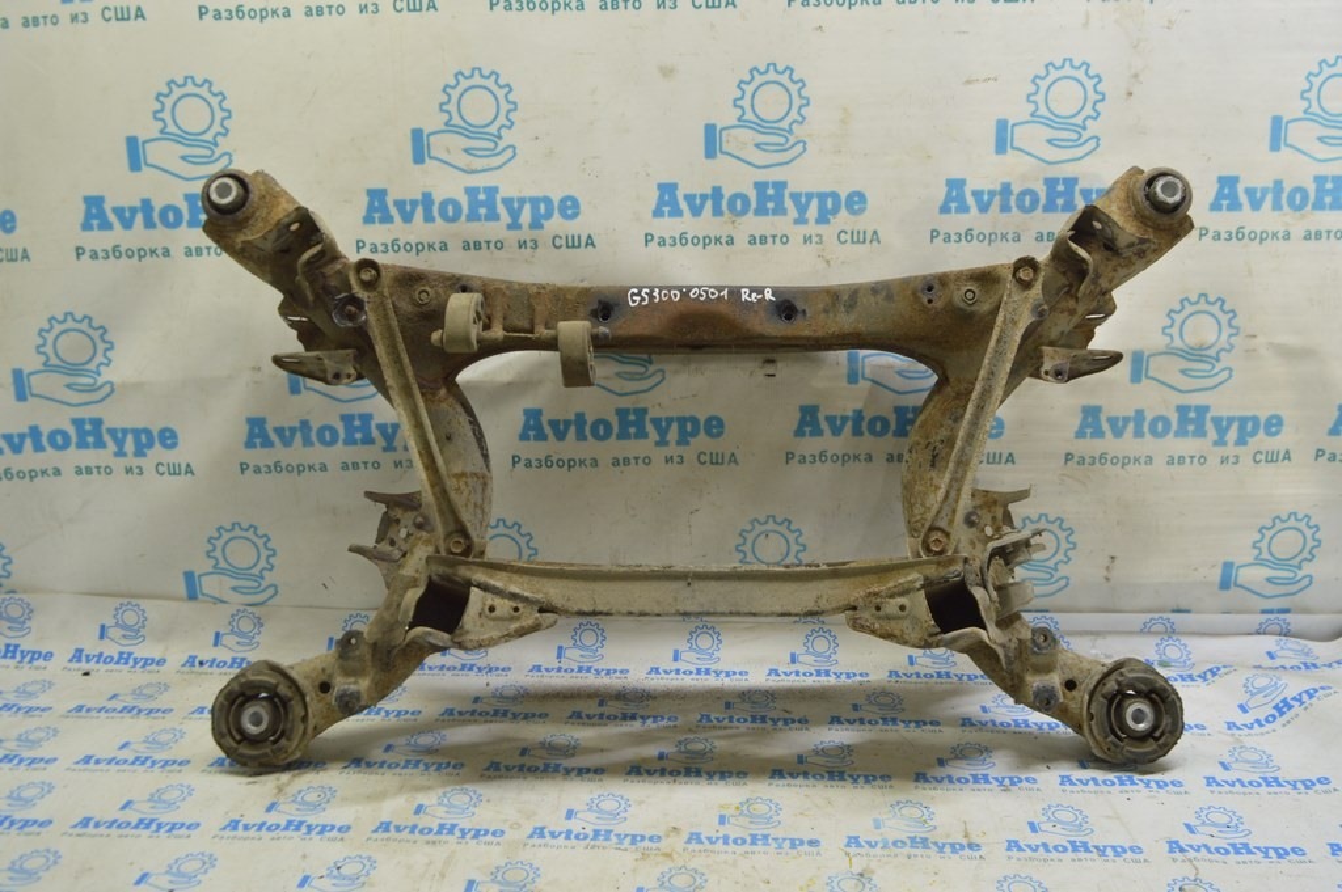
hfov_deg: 59.5
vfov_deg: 41.6
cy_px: 446
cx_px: 671
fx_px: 1173
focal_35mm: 32
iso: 400
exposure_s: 1/20
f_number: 5.6
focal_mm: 21
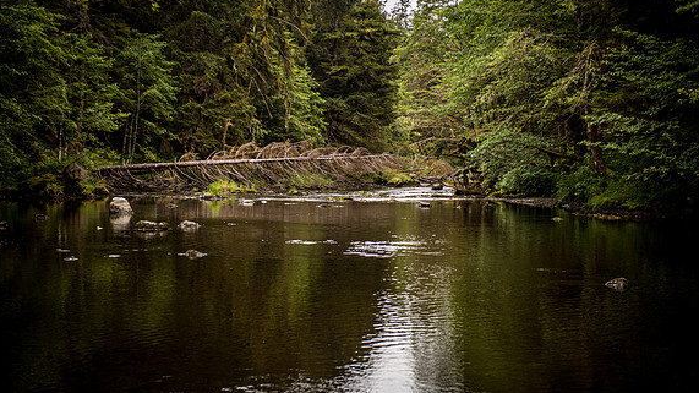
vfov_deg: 18.2
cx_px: 348
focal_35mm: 66
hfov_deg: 31.9
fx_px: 1223
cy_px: 182
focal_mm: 62
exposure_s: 1/200
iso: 100
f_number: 2.8
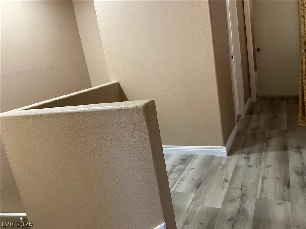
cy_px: 114
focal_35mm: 29
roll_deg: +9.9
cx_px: 153
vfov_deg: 48.2
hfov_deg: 61.7
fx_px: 256
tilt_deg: -14.4
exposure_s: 1/60
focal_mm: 3
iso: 200
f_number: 1.8
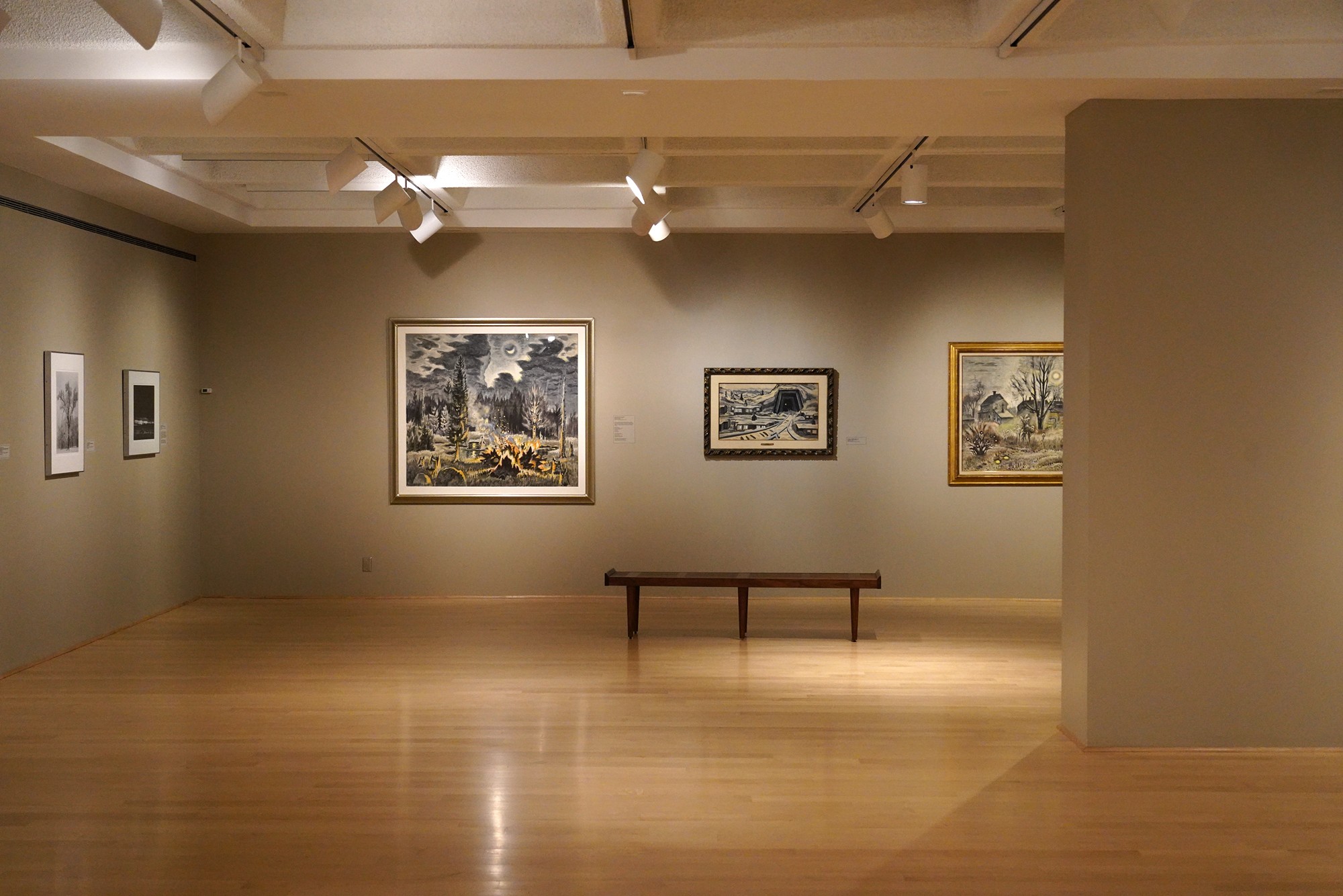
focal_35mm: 48
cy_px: 448
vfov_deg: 28.1
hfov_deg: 41.1
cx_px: 672
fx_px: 1791
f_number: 5.6
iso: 6400
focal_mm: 48
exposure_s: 1/100
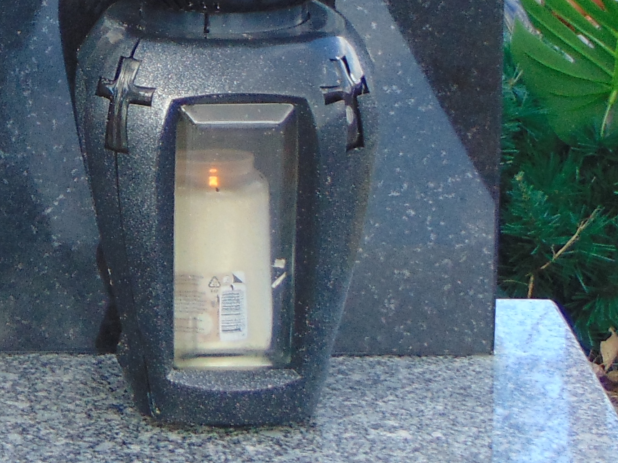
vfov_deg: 5.5
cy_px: -169
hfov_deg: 7.3
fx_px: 4748
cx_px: -277
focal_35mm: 266
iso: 80
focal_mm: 12.8
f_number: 3.7
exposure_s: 1/125
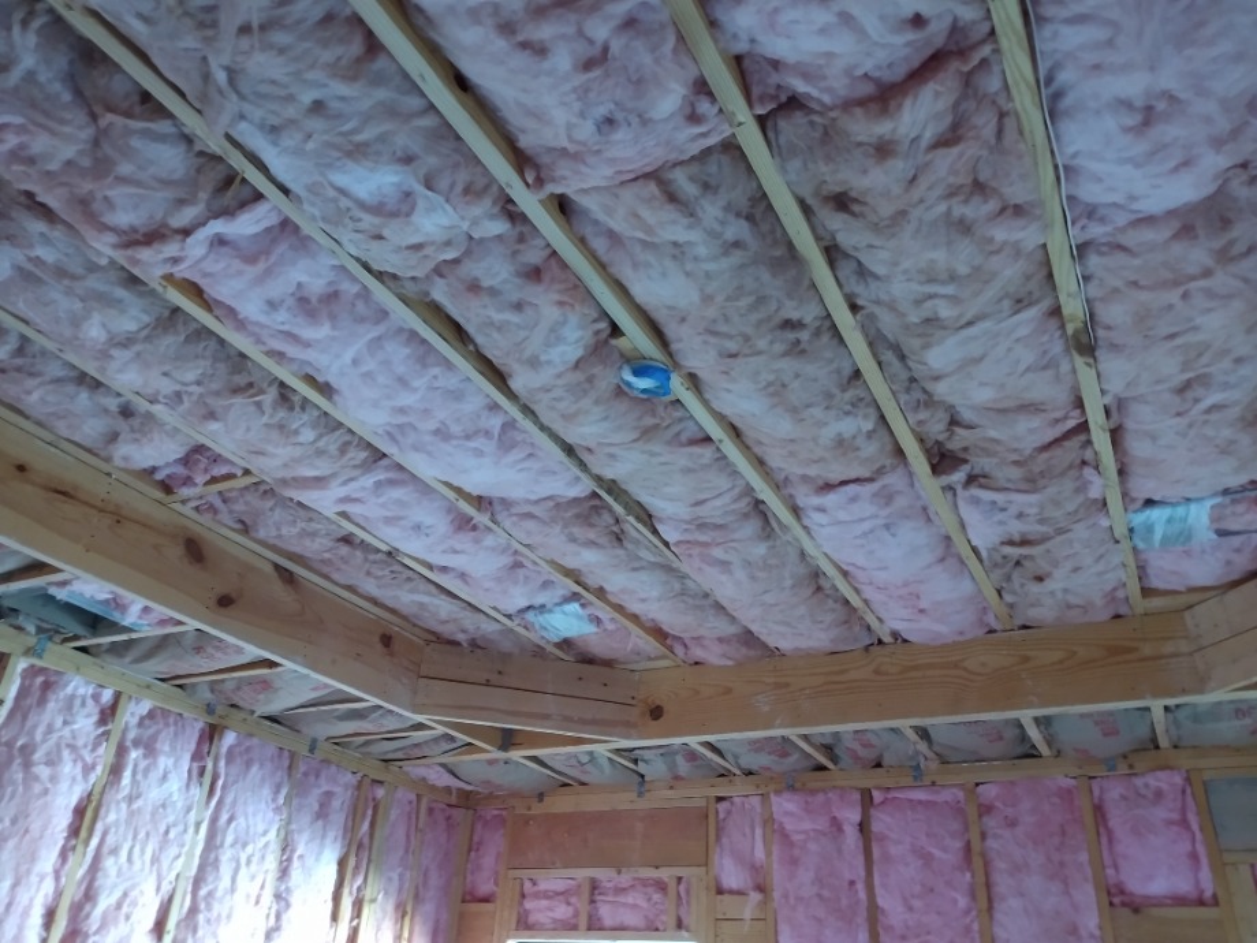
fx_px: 726
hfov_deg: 81.7
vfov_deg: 66.0
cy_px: 472
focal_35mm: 20
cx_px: 628
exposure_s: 1/17
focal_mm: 3.54
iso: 884
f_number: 2
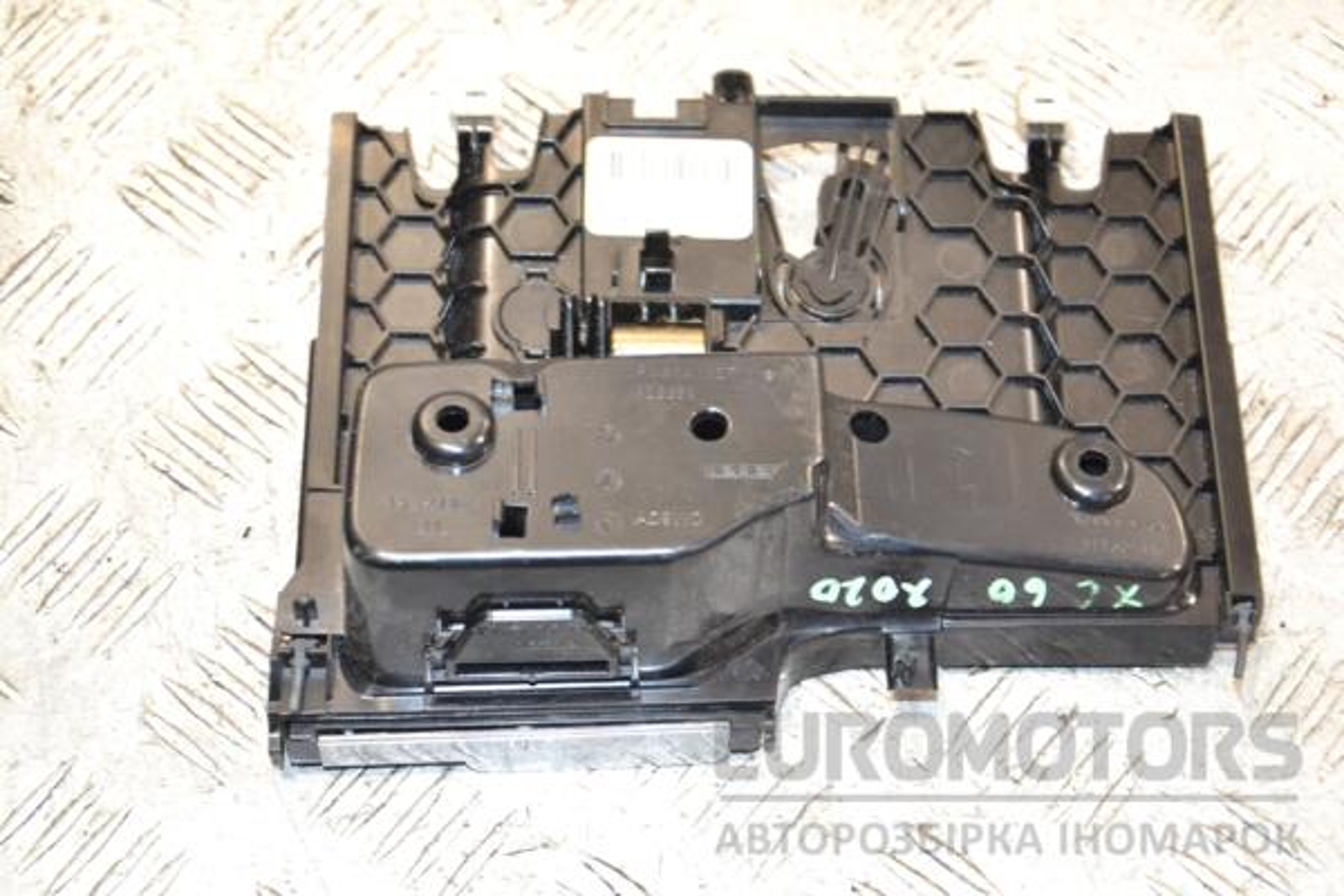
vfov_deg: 18.2
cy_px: 448
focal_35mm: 75
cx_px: 672
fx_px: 2800
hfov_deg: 27.0
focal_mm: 50
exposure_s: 1/80
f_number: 5.6
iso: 800
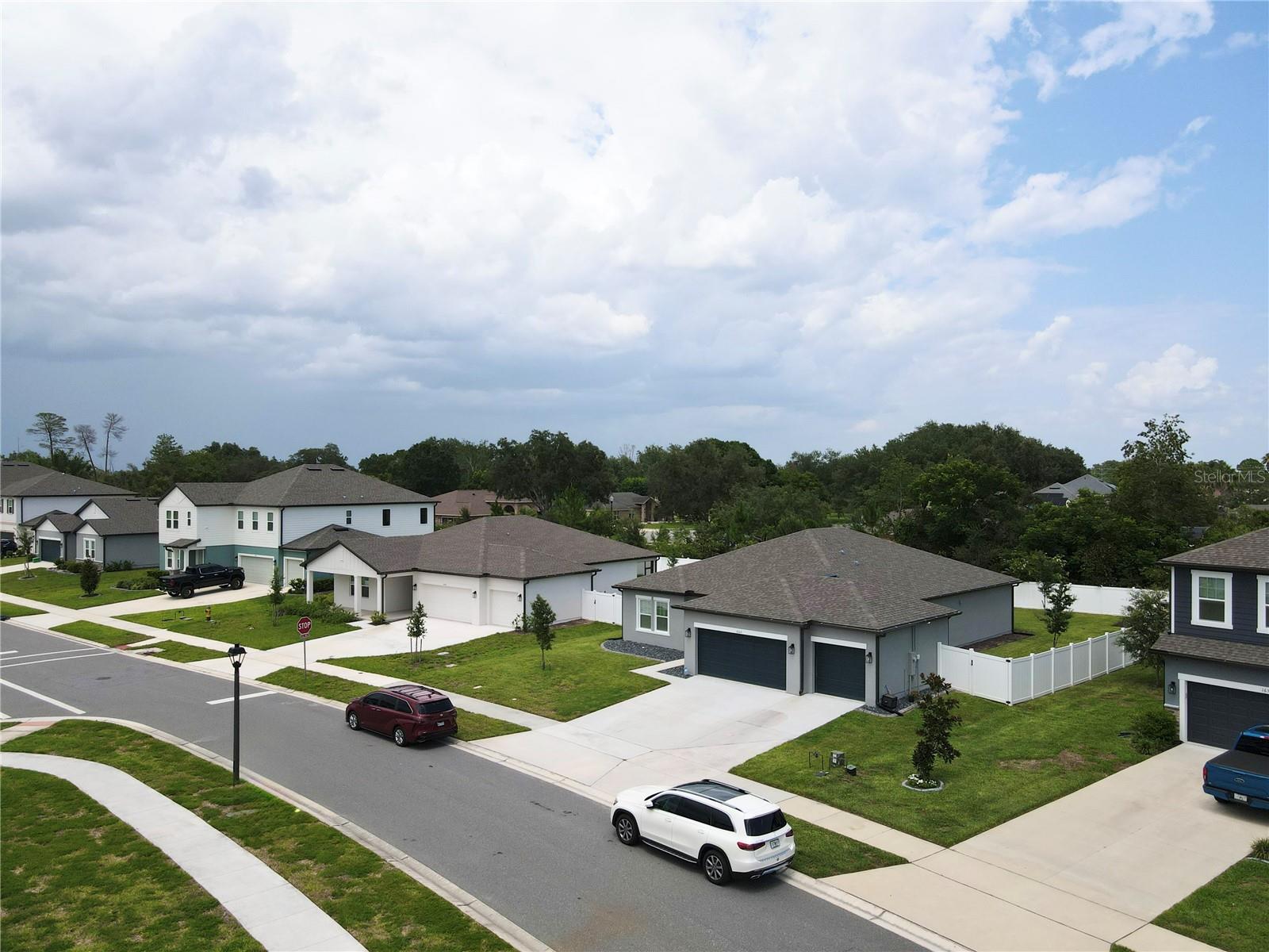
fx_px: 880
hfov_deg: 71.6
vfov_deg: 56.8
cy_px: 476
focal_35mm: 24
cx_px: 634
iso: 100
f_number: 2.8
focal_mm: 4.5
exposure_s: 1/1250
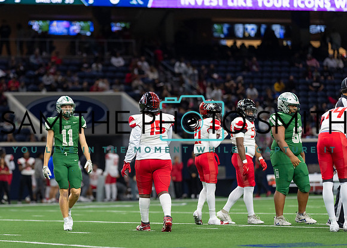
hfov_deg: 10.7
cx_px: 118
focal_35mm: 188
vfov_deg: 7.7
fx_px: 1848
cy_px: 153
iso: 1000
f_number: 1.8
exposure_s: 1/1600
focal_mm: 135
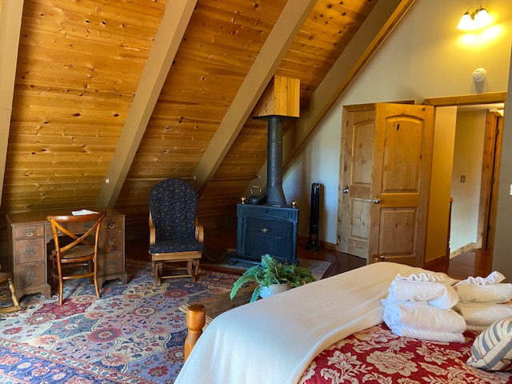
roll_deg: -1.9
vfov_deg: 53.1
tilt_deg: -6.9
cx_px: 256
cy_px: 192
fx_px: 385
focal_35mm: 26
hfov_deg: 67.3
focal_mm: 4.25
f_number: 1.8
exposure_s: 1/40
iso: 320
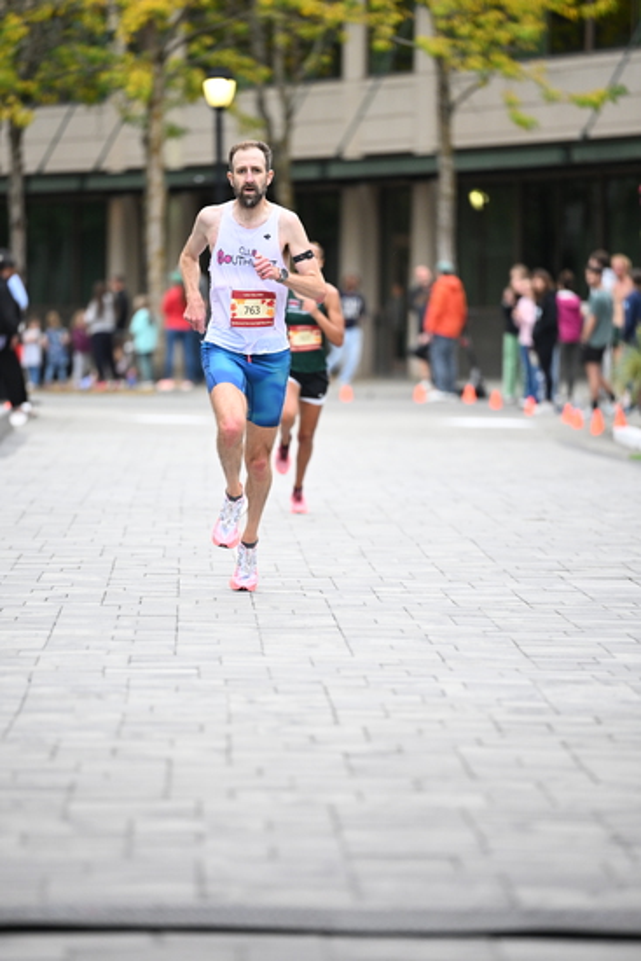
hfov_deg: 6.9
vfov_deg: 10.3
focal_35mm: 200
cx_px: 320
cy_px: 480
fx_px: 5338
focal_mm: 200
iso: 1600
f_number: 2.8
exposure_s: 1/1000
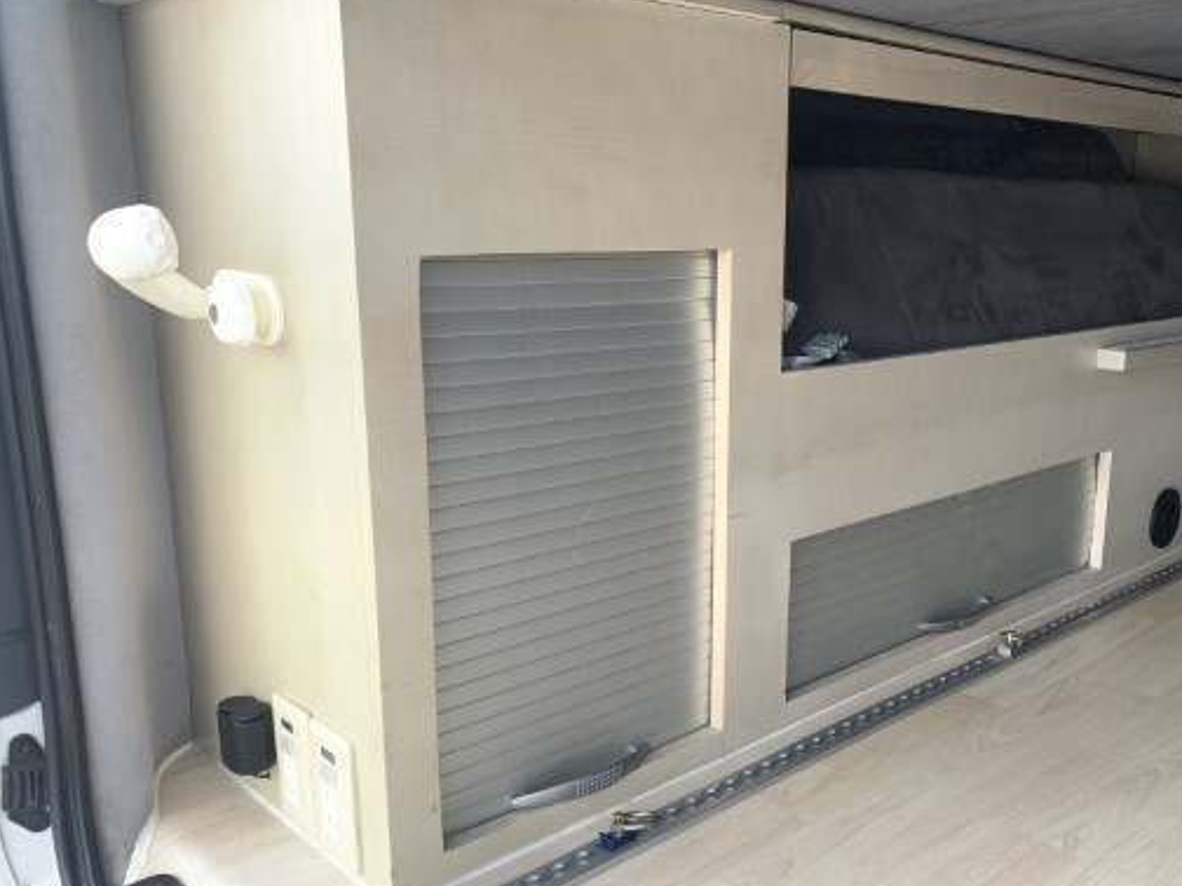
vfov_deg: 42.9
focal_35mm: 33
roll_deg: -2.1
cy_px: 471
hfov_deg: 54.7
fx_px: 1127
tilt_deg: -14.7
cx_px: 741
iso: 25
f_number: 1.8
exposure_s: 1/121
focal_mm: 4.25
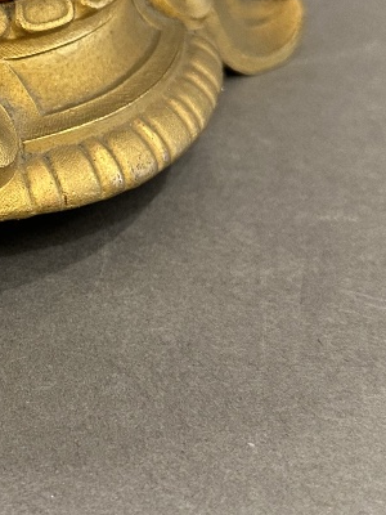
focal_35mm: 72
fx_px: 1070
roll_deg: -0.6
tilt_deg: -33.9
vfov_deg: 26.9
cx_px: -45
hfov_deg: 19.5
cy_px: 188
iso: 320
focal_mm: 6.86
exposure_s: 1/50
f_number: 1.78
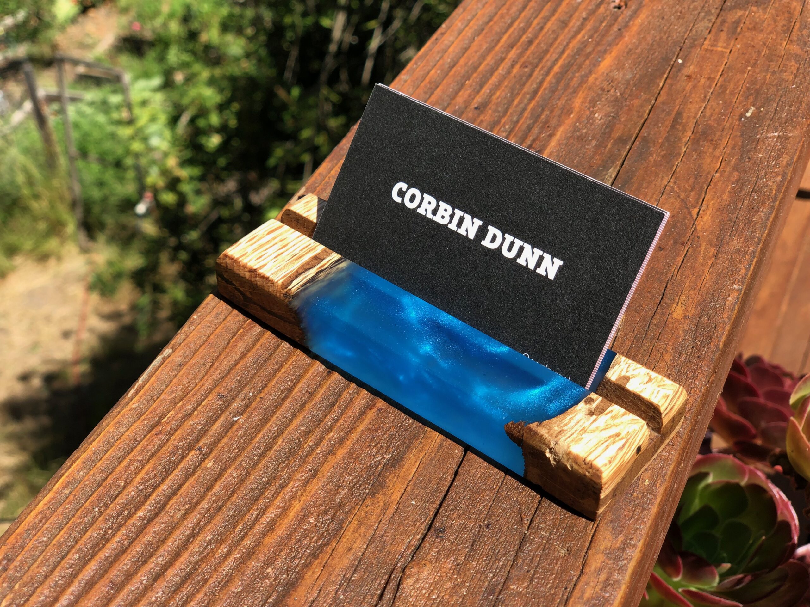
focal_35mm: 52
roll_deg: +4.2
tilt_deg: -41.6
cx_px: 405
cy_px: 304
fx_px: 1217
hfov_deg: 36.8
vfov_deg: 28.0
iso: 16
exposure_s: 1/448
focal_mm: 6
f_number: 2.4
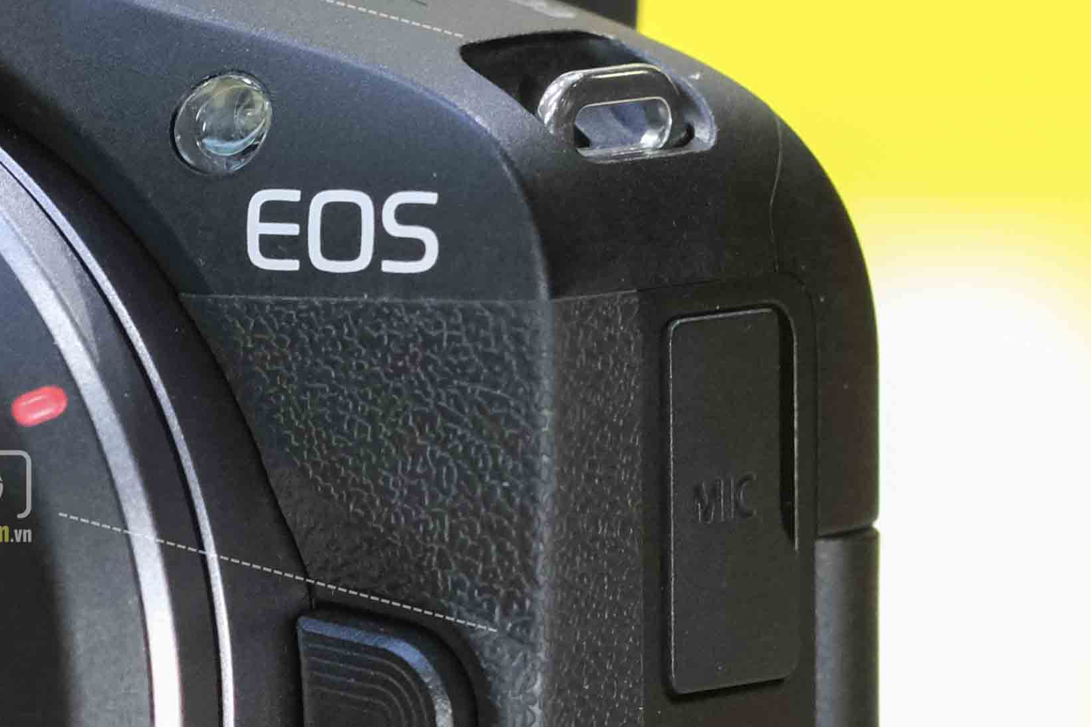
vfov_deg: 4.0
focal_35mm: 344
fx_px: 10422
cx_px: -55
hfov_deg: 6.0
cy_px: 545
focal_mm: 60
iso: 2000
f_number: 4
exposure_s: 1/125
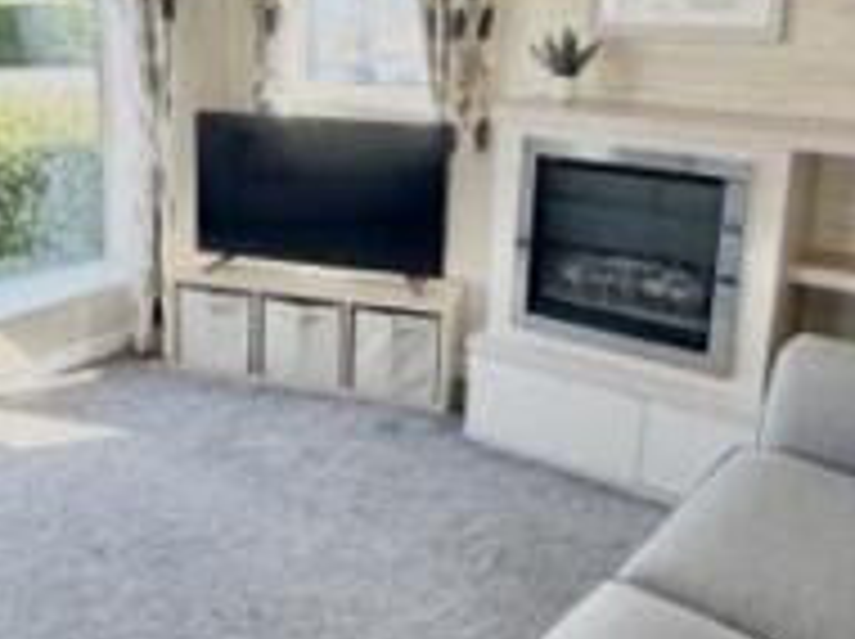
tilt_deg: -5.4
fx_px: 1061
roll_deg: +4.7
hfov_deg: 42.7
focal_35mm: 43
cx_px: 227
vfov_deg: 33.2
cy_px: 200
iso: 64
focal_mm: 2.22
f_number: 2.2
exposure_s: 1/121
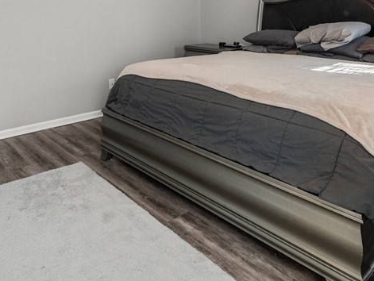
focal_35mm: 32
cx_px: 166
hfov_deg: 56.2
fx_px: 350
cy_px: 19
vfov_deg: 40.0
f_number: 8
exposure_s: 1/30
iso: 1000
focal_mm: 14.6
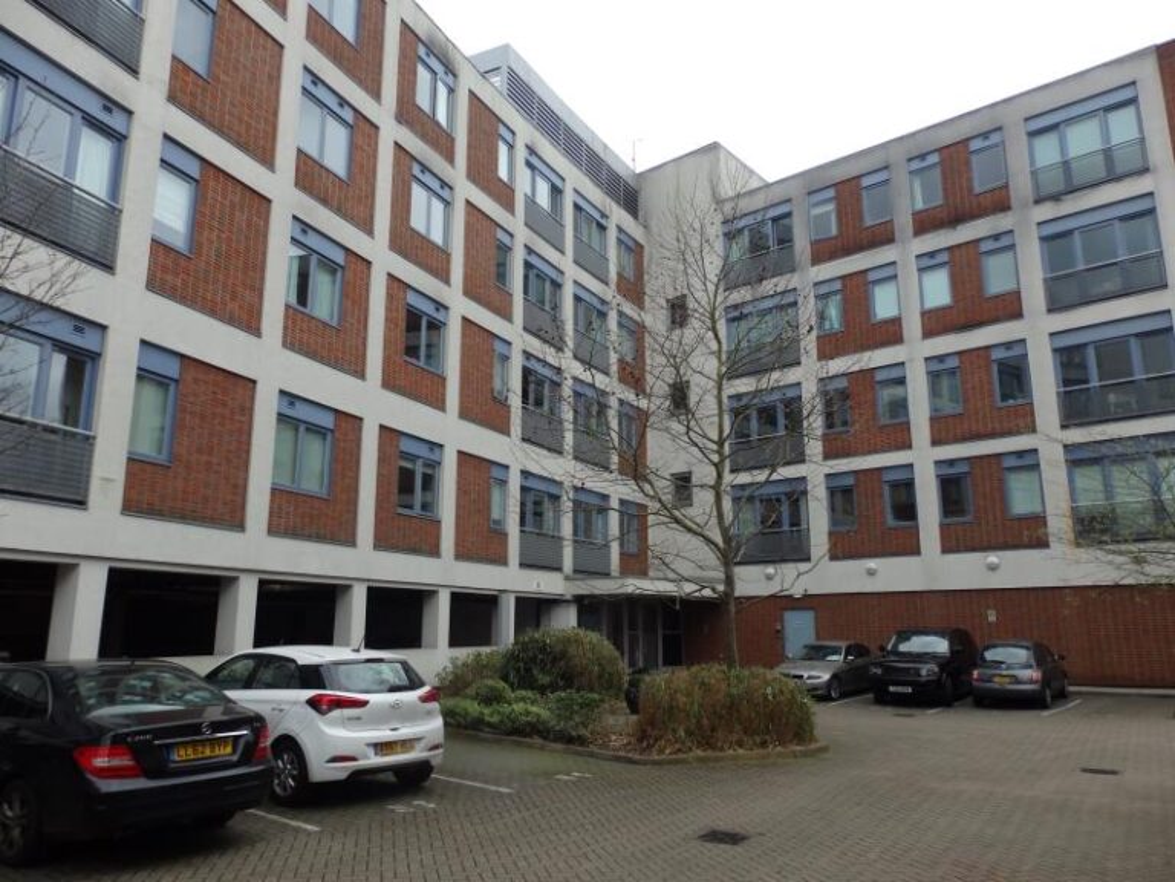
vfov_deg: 54.9
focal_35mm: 25
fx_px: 849
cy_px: 441
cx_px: 588
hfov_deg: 69.4
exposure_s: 1/500
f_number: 3
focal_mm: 4.5
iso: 100
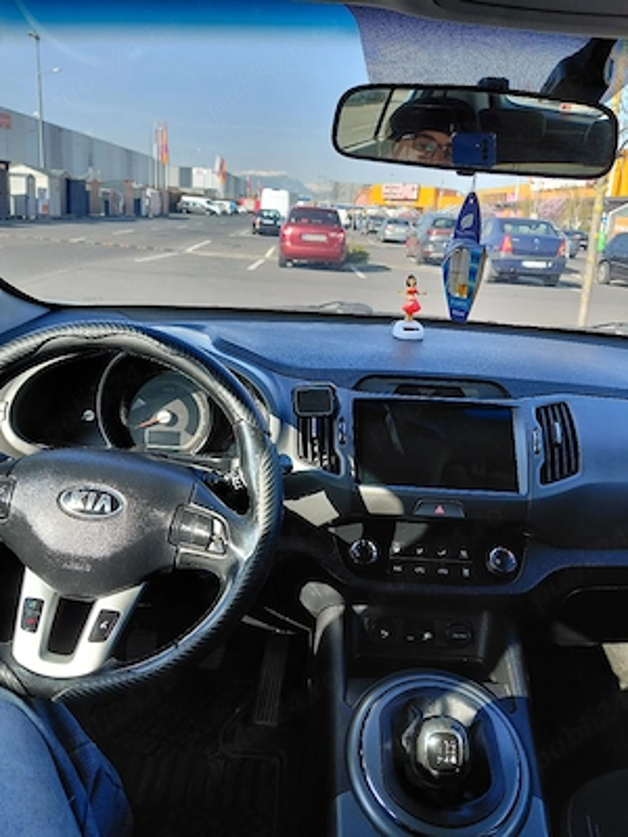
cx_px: 314
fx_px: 605
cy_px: 418
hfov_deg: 54.9
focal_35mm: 25
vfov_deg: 69.4
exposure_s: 1/455
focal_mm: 4.69
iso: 50
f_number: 1.8
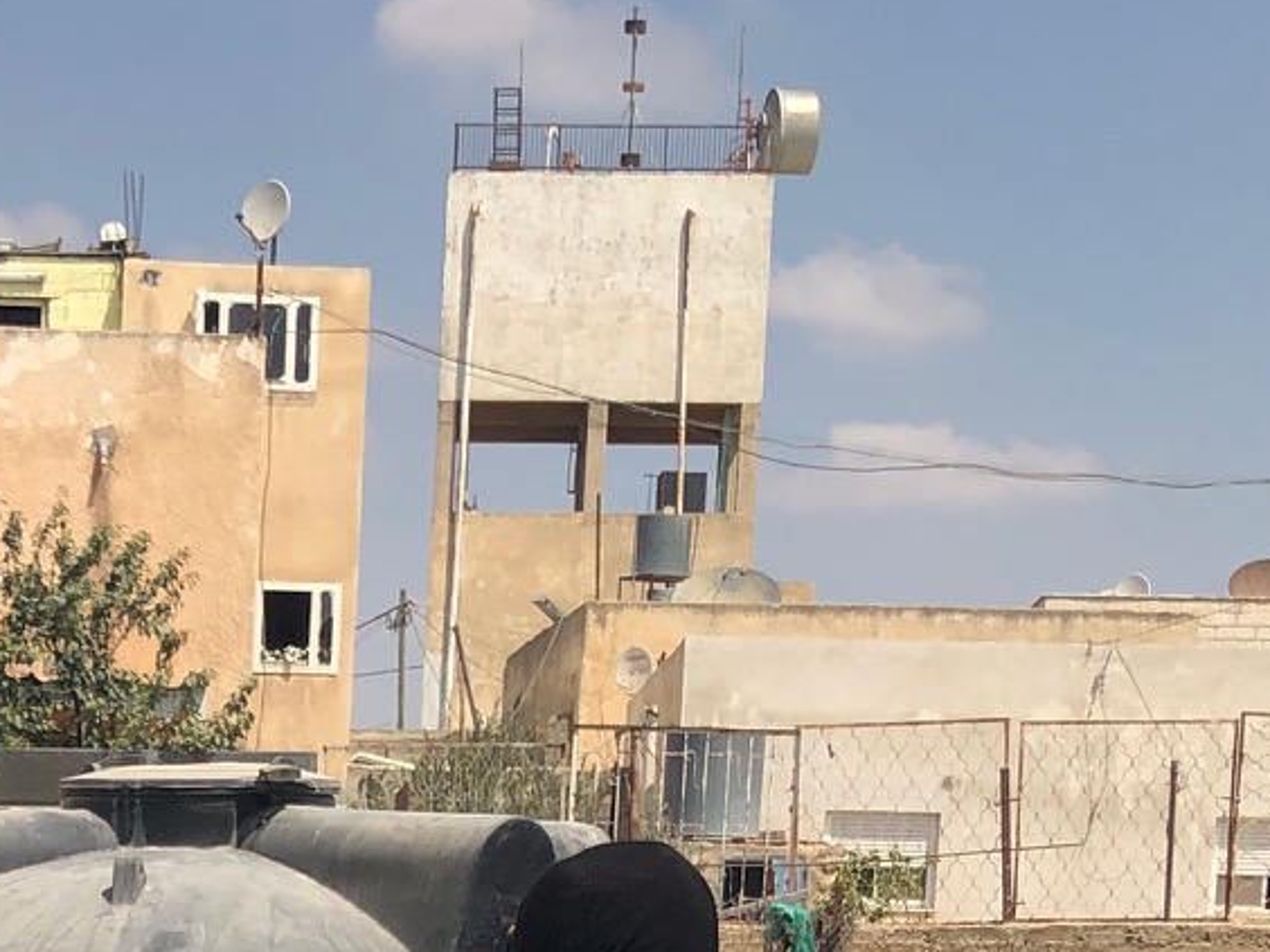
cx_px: 77
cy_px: 1560
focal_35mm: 100
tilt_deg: -10.0
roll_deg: -1.5
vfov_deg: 13.6
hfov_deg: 19.2
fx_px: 3669
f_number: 1.8
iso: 20
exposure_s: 1/2825
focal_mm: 3.99
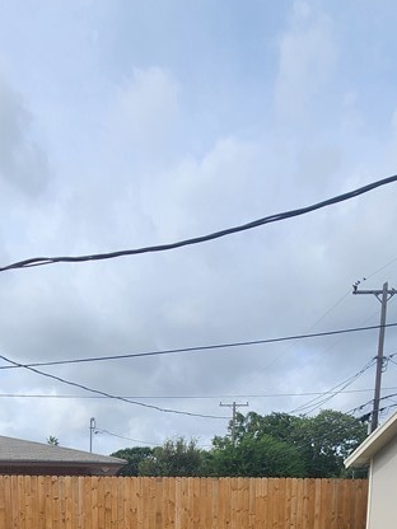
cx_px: 162
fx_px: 489
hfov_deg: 44.0
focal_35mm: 32
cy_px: 580
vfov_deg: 43.9
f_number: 2.2
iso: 50
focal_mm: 2.2
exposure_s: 1/1677
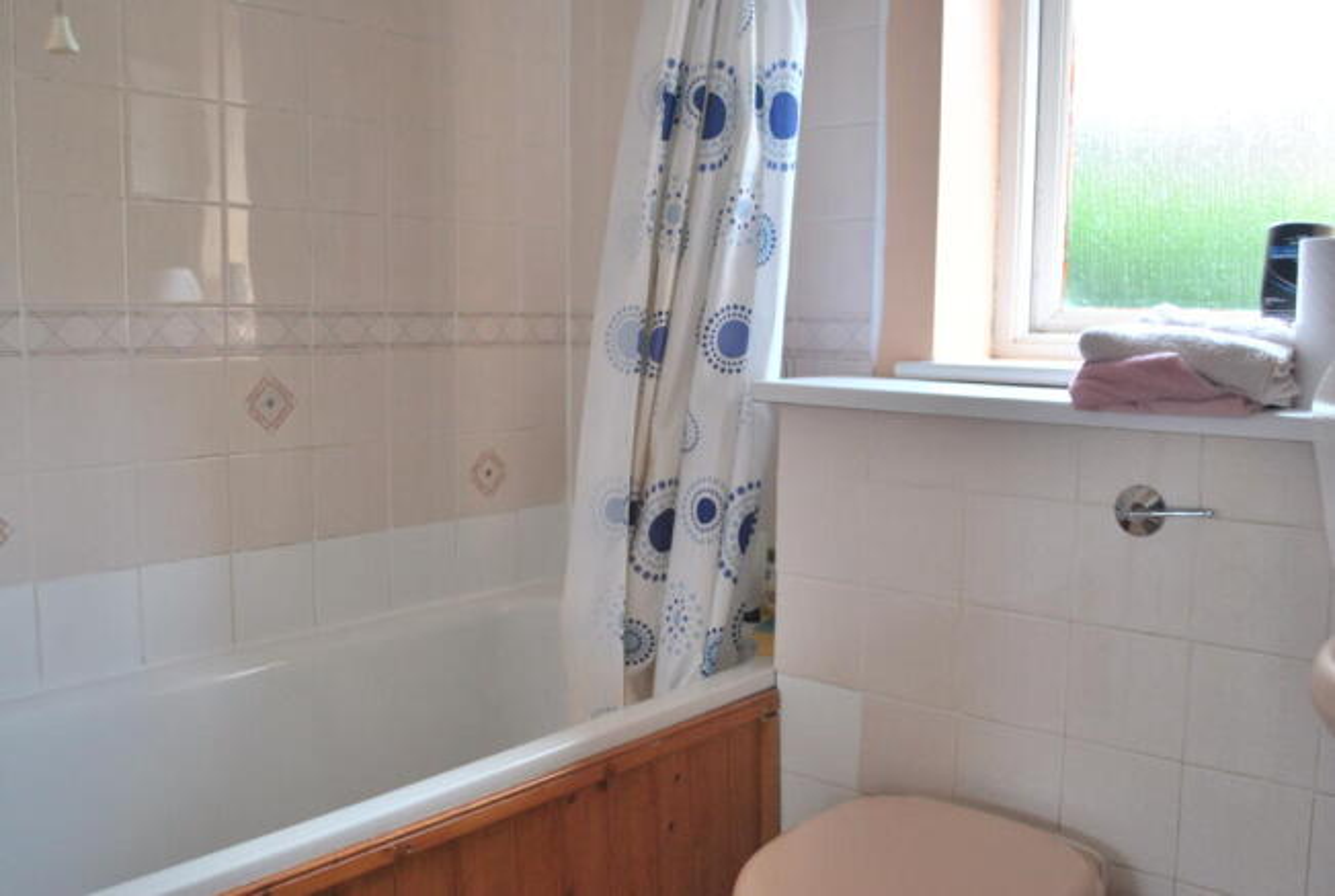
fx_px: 1226
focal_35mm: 33
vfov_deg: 40.1
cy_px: 448
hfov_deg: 57.1
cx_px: 668
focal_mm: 22
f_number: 4
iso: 400
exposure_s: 1/50
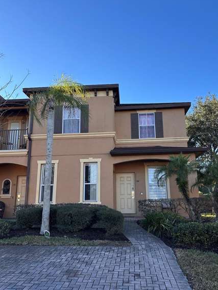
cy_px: 151
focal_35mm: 27
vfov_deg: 65.3
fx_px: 227
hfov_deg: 51.4
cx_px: 114
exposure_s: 1/1289
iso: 80
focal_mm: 6.86
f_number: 1.78
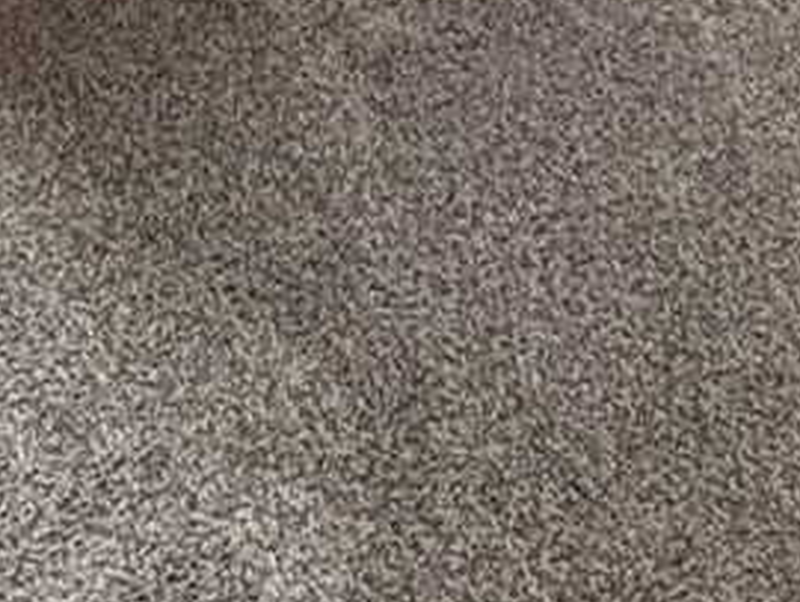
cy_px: -1254
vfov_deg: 10.0
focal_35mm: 106
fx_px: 2452
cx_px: 323
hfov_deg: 18.5
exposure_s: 1/206
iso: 40
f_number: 2.2
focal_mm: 2.22
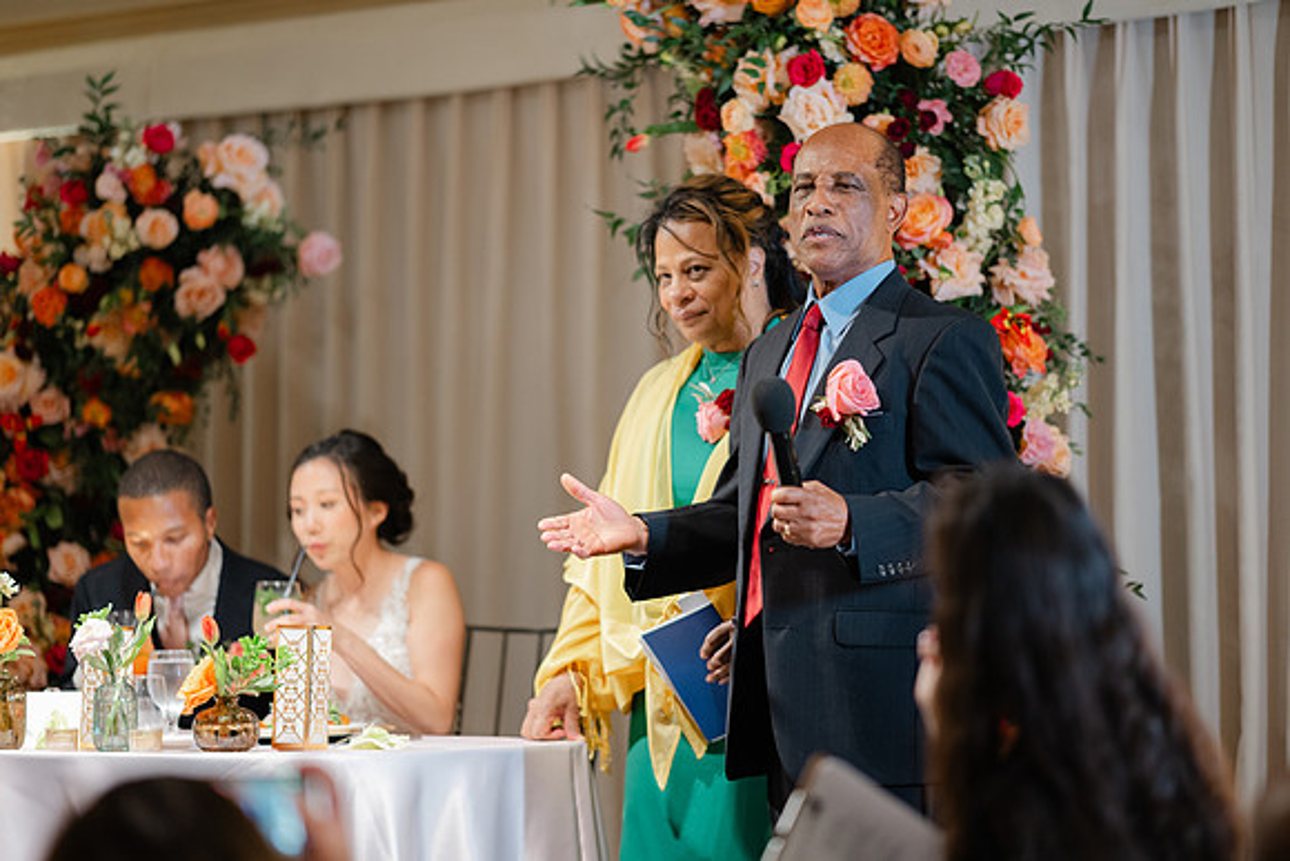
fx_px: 3763
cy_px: 430
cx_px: 645
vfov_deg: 13.0
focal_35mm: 105
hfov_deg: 19.5
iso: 560
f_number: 1.4
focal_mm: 105
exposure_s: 1/125
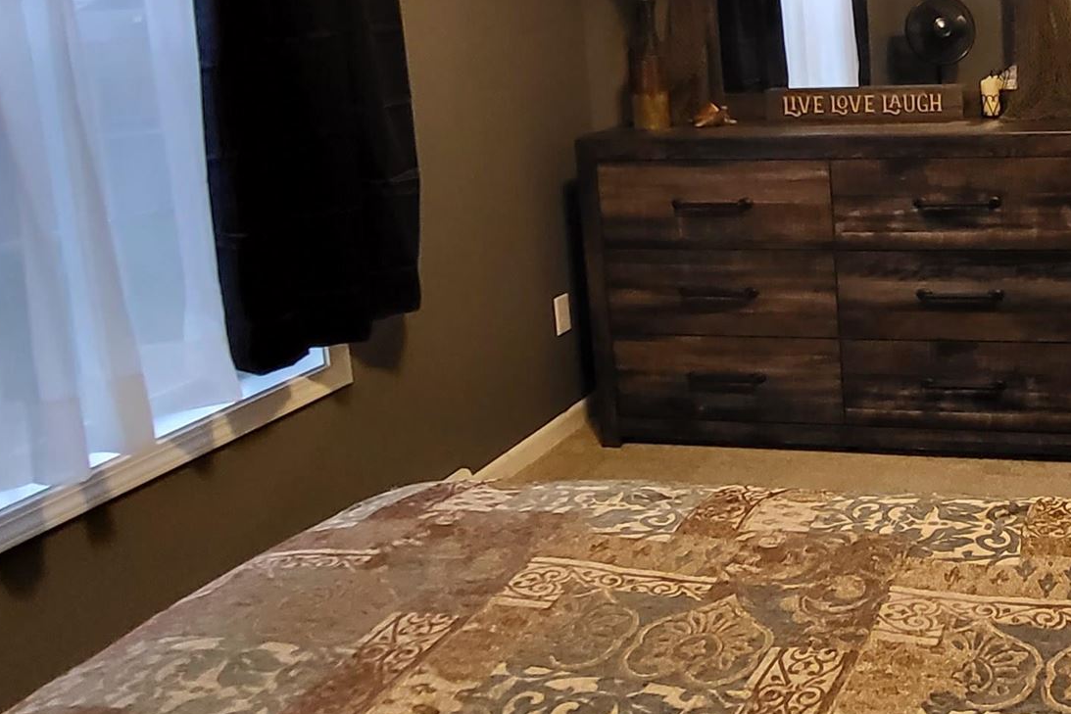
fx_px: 1131
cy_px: 178
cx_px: 942
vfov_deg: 34.3
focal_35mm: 38
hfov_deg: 46.3
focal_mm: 1.74
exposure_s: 1/30
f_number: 2.2
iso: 500
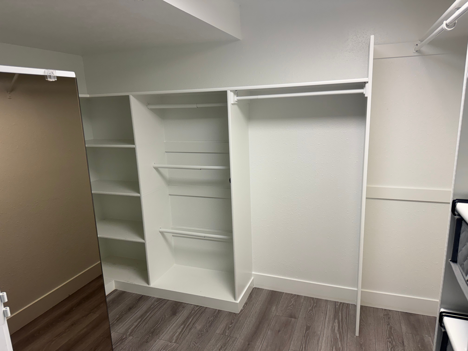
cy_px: 176
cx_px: 234
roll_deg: +2.7
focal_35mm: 24
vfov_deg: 56.8
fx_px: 324
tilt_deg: -12.7
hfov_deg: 71.6
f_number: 1.78
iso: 125
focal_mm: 6.76
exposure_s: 1/120
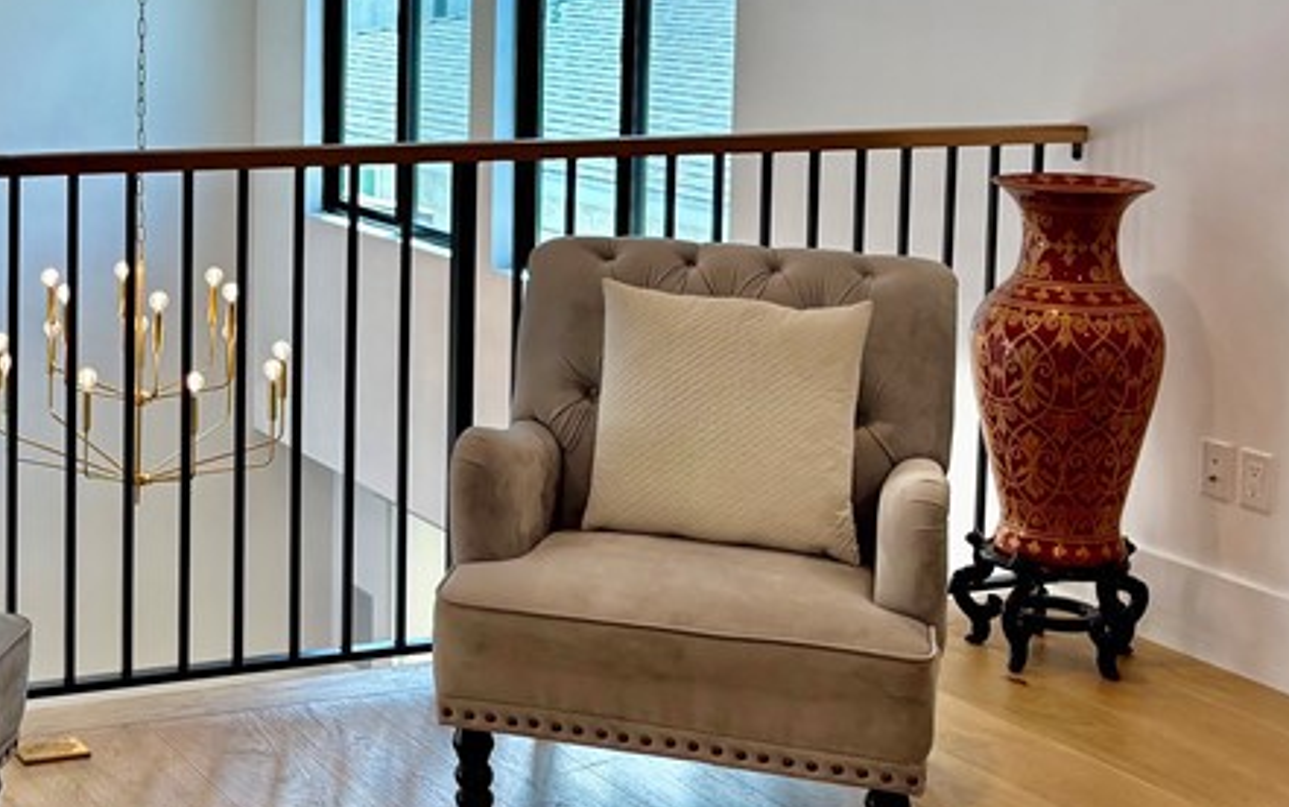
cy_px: 99
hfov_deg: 30.3
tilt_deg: -3.8
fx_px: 2249
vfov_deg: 20.0
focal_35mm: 64
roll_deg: +0.1
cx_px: 88
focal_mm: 5.96
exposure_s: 1/204
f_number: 1.6
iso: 40
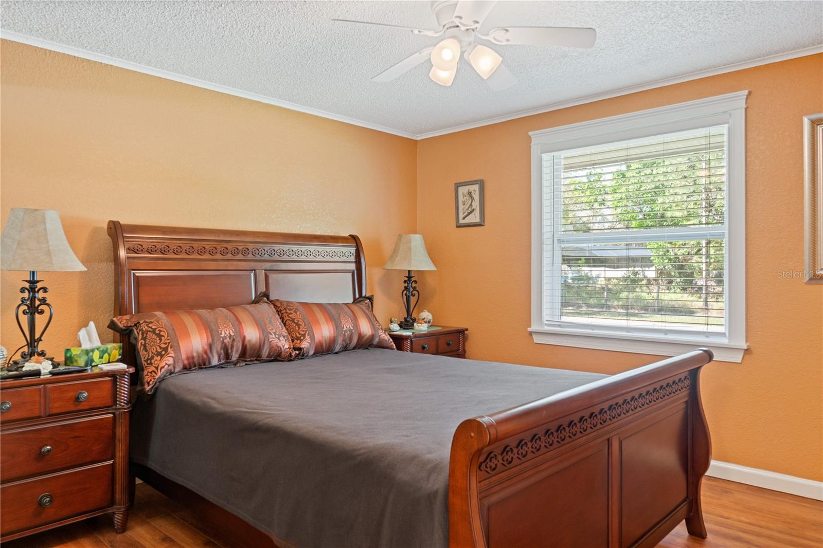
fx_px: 549
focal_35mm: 24
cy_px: 274
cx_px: 412
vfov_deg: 53.1
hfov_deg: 73.8
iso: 400
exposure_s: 1
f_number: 8
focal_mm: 16
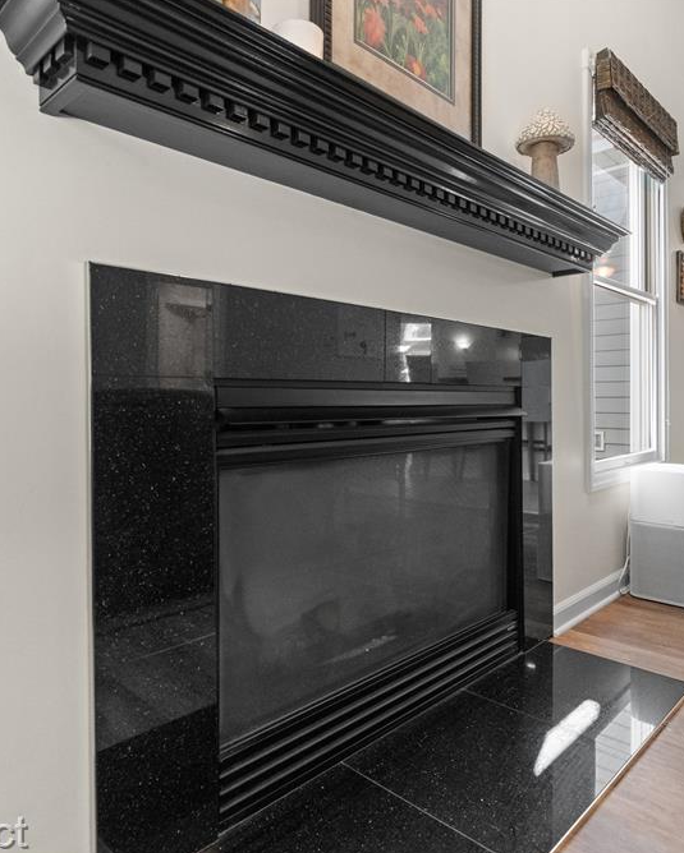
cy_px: 428
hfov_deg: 60.9
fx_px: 582
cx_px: 364
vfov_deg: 72.6
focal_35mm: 23
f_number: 6.3
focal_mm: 16
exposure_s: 1/30
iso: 6400
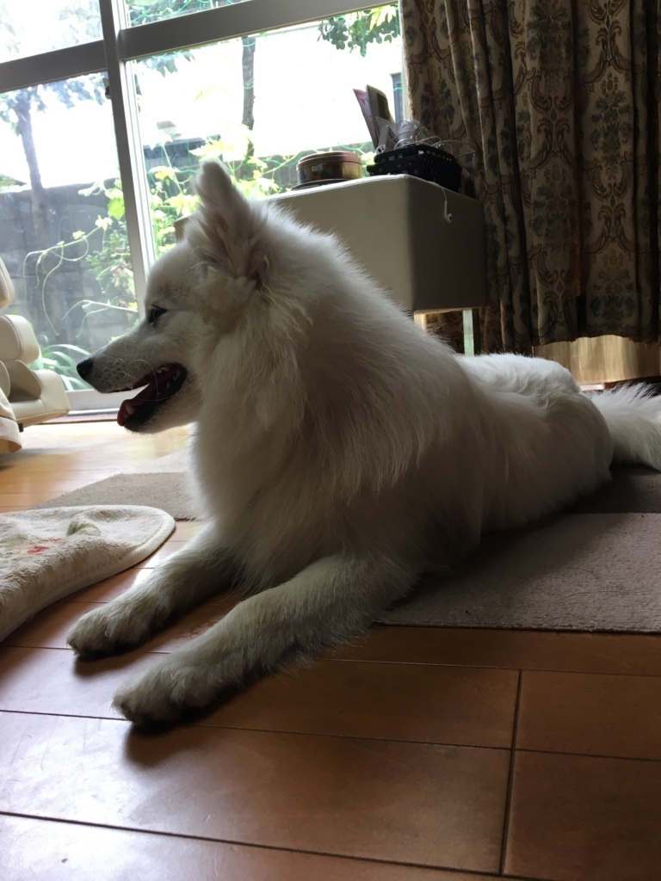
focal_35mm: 29
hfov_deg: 48.2
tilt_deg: -8.0
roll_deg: +4.3
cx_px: 330
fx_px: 738
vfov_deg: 61.7
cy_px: 440
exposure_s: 1/40
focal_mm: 4.15
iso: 25
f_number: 2.2
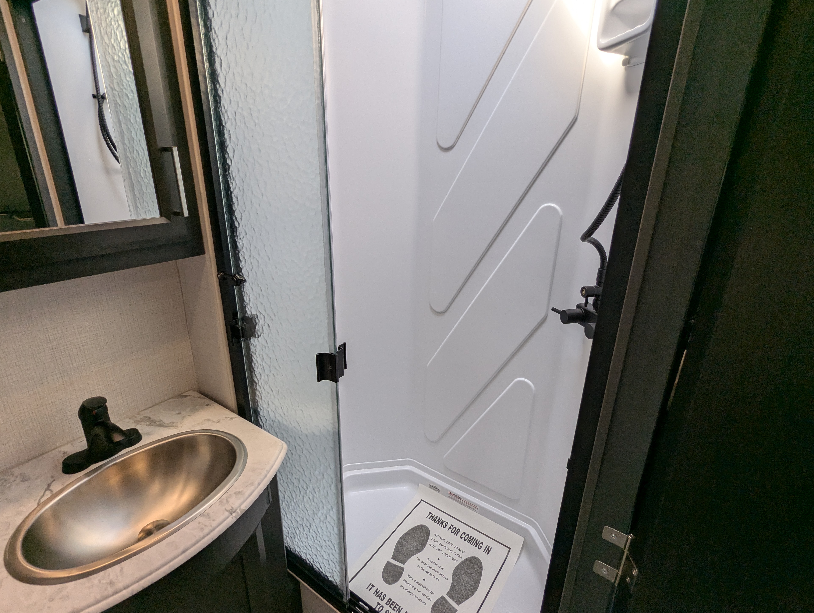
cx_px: 395
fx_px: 400
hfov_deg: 90.9
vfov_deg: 74.9
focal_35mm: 17
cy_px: 313
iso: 62
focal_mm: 2.35
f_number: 2.2
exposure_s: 1/154
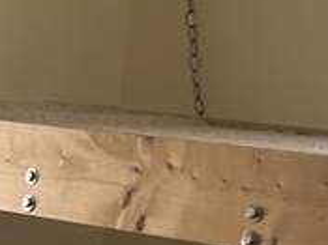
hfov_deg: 9.5
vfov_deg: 7.7
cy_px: 314
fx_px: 1799
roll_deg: -3.8
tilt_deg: -9.0
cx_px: -392
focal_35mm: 190
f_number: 1.5
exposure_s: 1/121
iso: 40
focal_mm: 5.7
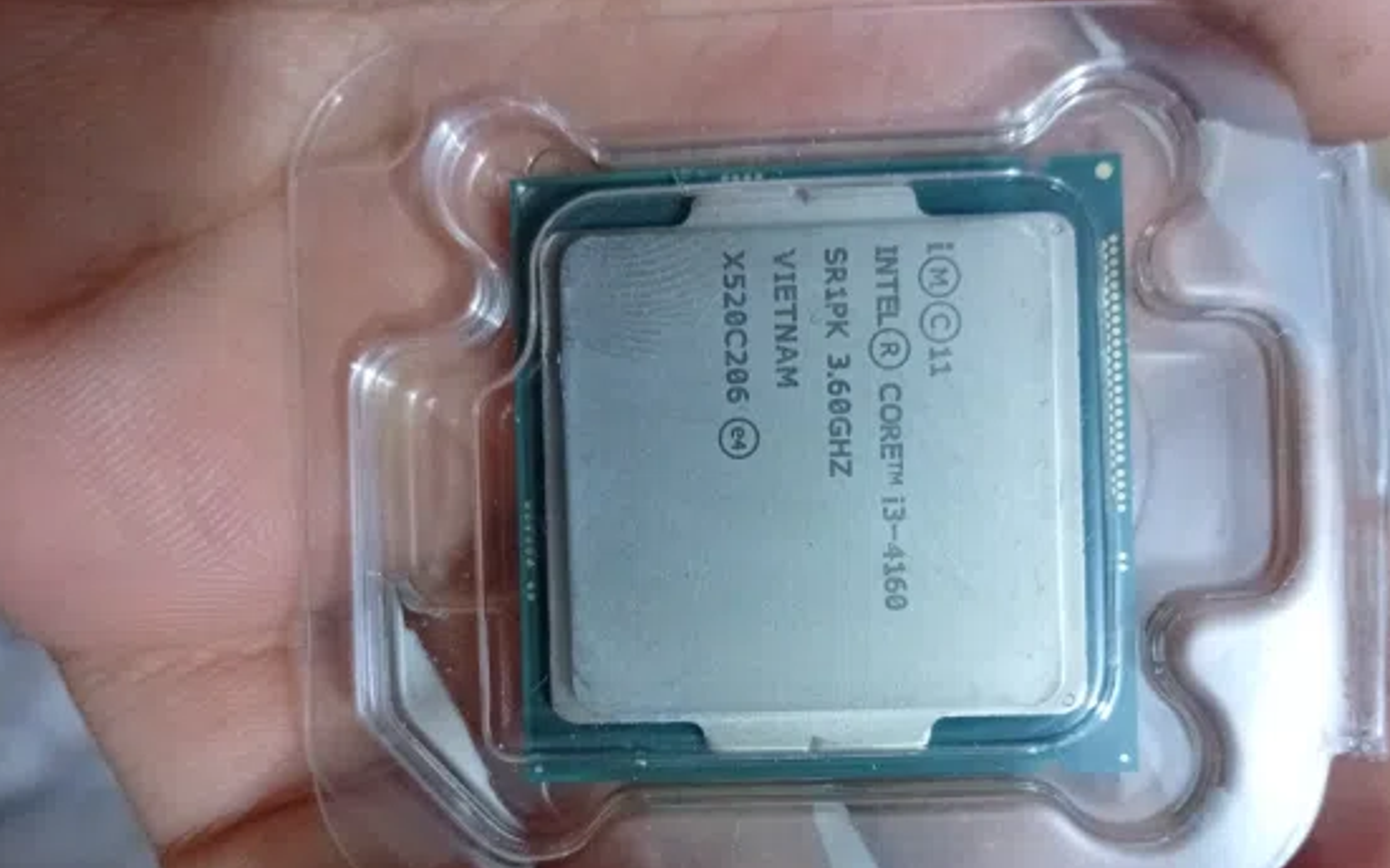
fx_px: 1212
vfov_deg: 39.2
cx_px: 752
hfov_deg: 59.6
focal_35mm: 32
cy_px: 530
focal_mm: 4.15
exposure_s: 1/33.3
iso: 337
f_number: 1.8
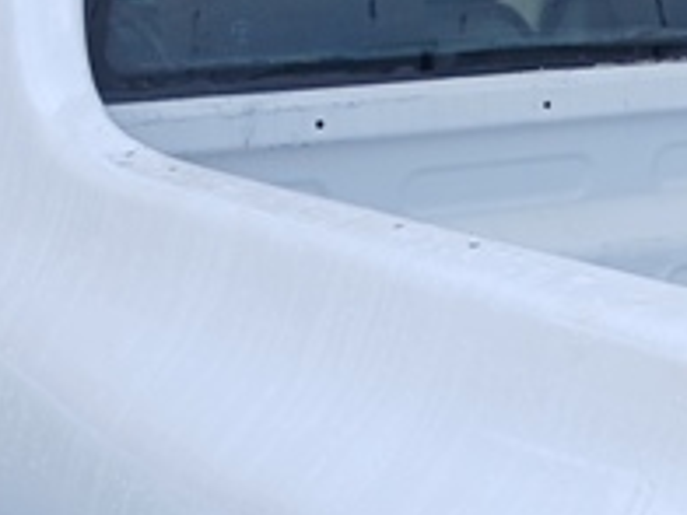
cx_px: 803
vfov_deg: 13.8
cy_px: 522
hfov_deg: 17.7
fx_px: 2104
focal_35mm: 106
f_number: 1.8
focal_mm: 3.98
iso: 20
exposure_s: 1/157
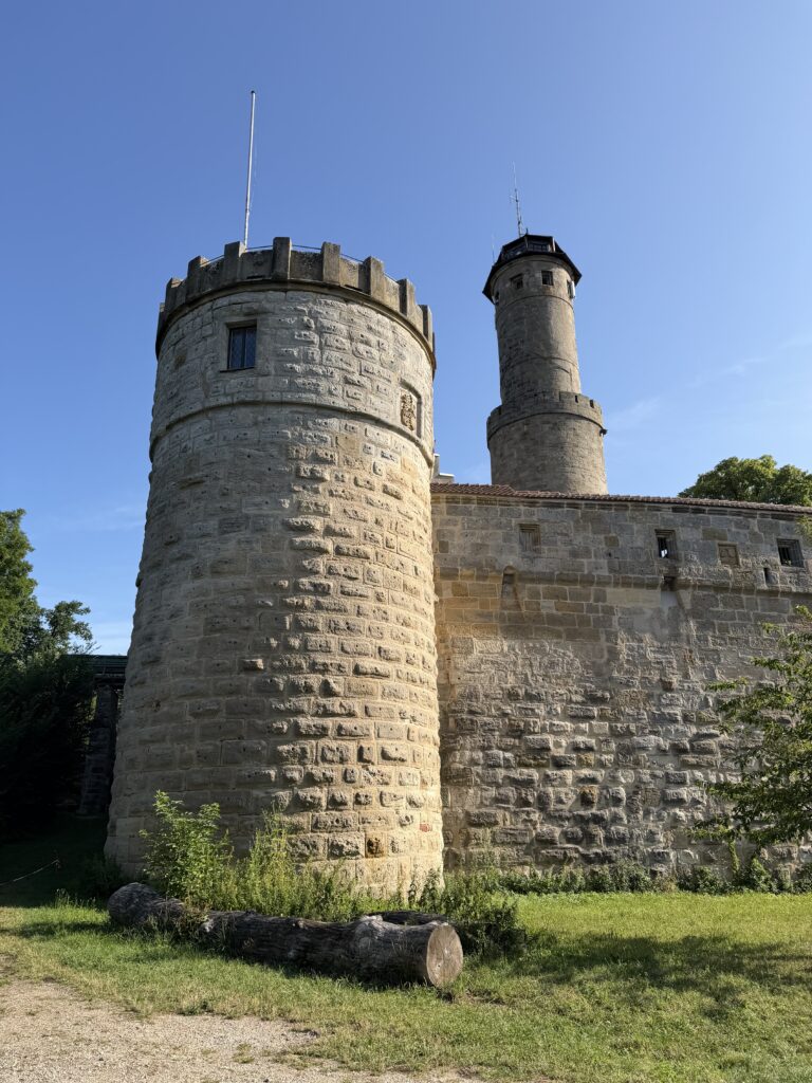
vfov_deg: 71.6
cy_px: 542
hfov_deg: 56.8
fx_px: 751
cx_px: 406
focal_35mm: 24
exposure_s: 1/3145
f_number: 1.78
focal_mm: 6.76
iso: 80
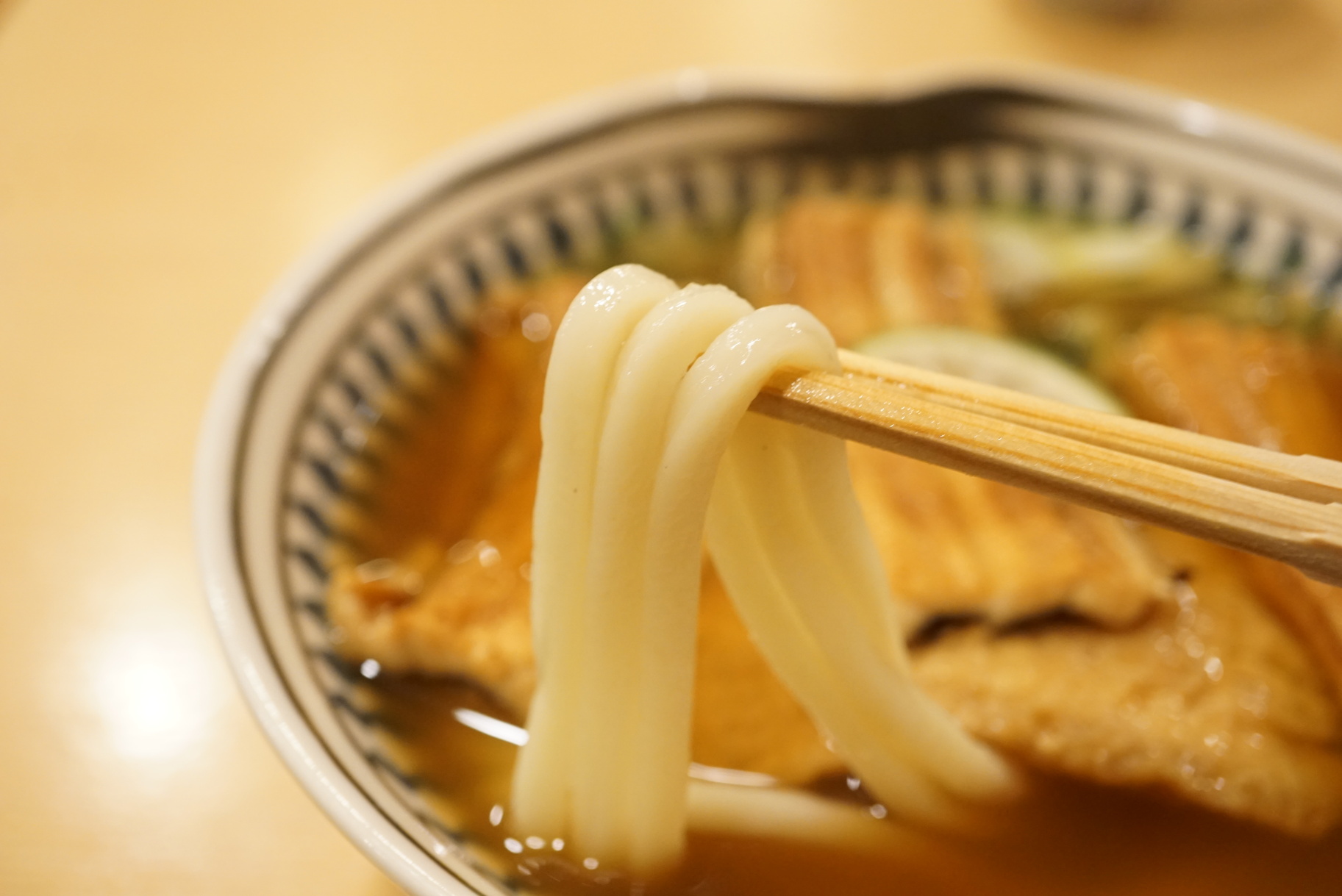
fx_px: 1678
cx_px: 671
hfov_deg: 43.6
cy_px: 448
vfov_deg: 29.9
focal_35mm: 45
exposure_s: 1/60
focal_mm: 30
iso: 1600
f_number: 4.5
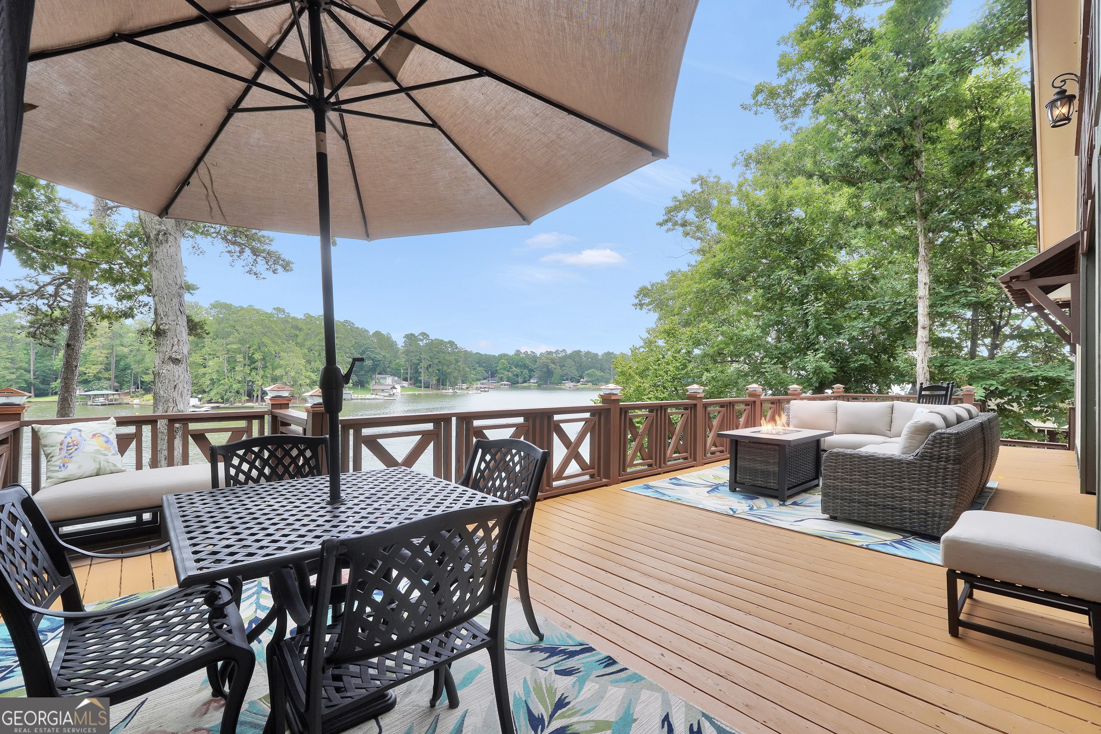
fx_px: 459
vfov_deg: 77.3
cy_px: 367
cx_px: 550
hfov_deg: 100.4
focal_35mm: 15
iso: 100
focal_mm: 10
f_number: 6.3
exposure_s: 1/160
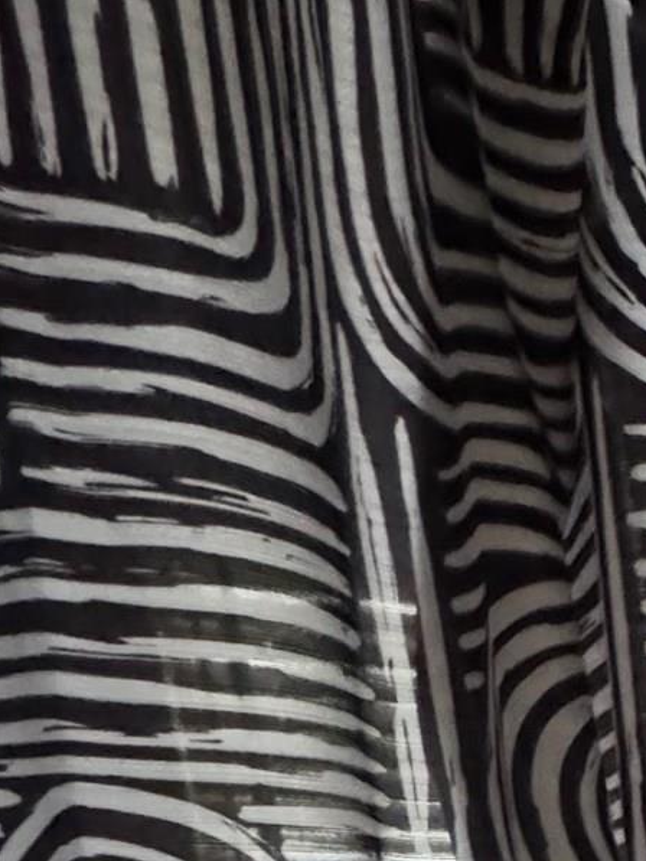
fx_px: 1343
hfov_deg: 18.9
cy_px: 1220
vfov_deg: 27.3
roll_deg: +1.4
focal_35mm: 54
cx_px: 1240
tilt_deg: -13.3
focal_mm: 2.22
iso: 1250
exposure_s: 1/30
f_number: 2.2
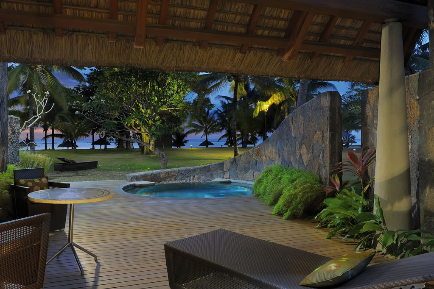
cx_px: 217
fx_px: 350
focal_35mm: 29
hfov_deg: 63.7
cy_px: 144
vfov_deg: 45.0
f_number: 8
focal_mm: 29
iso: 200
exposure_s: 30
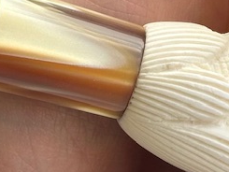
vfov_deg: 5.9
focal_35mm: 251
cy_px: -13
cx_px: 175
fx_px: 1661
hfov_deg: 7.9
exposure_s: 1/380
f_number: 1.78
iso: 64
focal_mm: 6.86
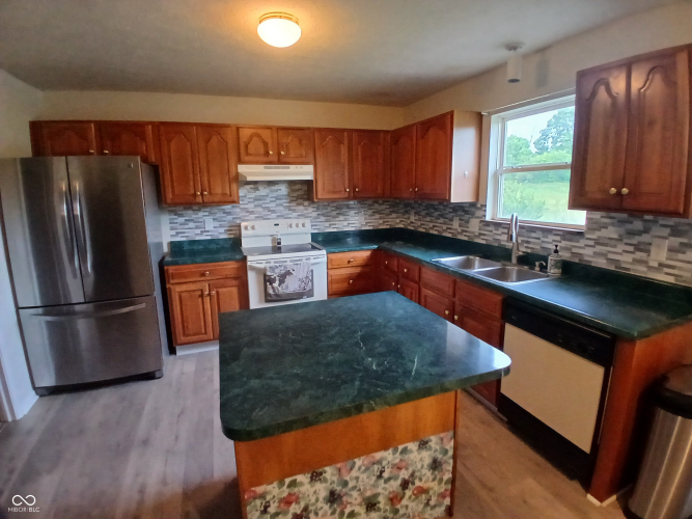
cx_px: 346
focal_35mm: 17
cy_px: 260
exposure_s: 1/30
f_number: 2.2
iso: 250
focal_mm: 1.4
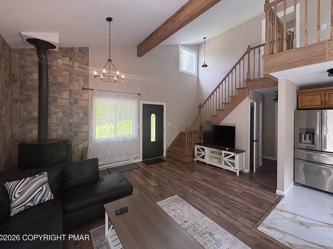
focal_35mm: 15
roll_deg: -0.2
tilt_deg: +0.6
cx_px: 176
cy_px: 116
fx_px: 144
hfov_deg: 98.1
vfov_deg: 81.6
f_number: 2.2
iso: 80
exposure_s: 1/99
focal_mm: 2.22
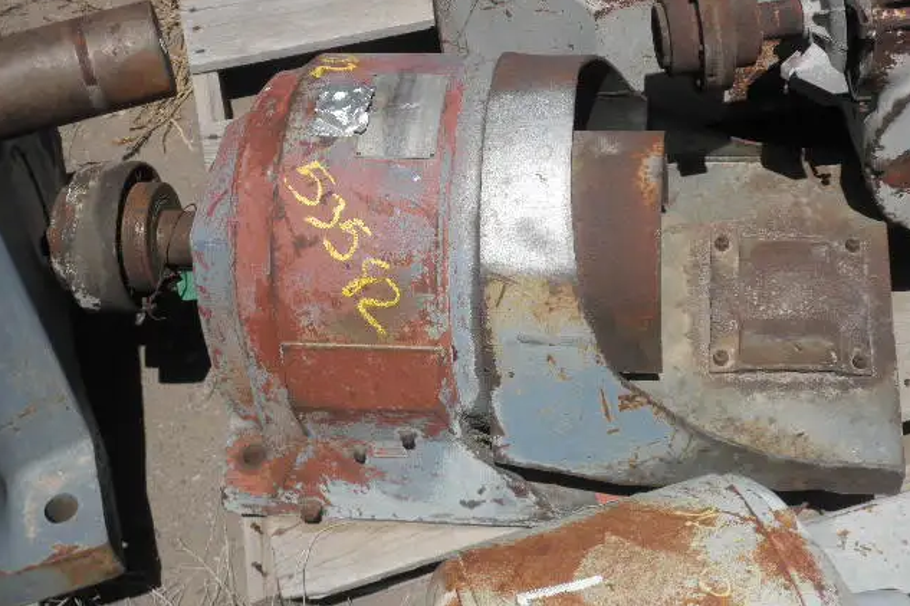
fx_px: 1567
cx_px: 457
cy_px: 263
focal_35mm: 62
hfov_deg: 32.4
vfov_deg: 21.9
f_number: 10.7
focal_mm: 10.5
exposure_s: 1/160
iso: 64
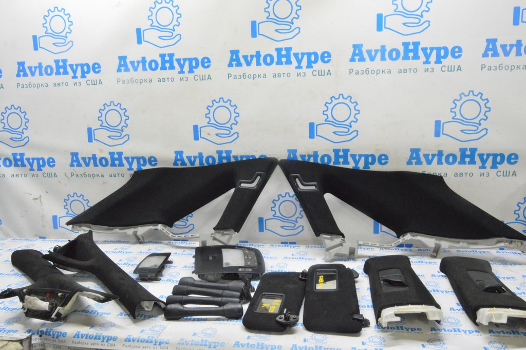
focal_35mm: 30
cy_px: 175
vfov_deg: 43.5
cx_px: 263
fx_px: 438
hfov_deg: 62.0
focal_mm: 20
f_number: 20
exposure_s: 1/15
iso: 6400
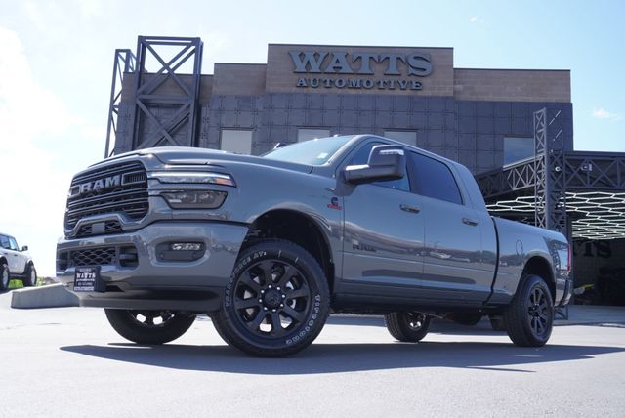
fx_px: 626
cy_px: 209
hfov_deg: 53.1
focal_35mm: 36
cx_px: 312
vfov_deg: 36.9
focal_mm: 24
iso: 100
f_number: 6.3
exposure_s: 1/125
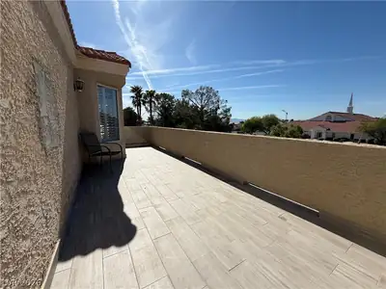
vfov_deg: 85.7
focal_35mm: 14
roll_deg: +0.2
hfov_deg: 102.1
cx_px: 193
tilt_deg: -8.2
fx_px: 156
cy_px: 144
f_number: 2.2
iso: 20
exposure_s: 1/1613
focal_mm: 2.22
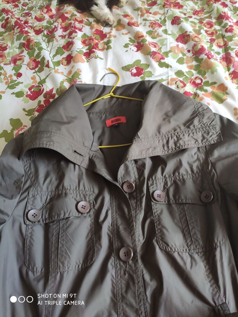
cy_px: 158
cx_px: 119
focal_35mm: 26
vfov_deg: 67.3
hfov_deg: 53.1
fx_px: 238
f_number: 1.75
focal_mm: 4.77
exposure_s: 1/50
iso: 162
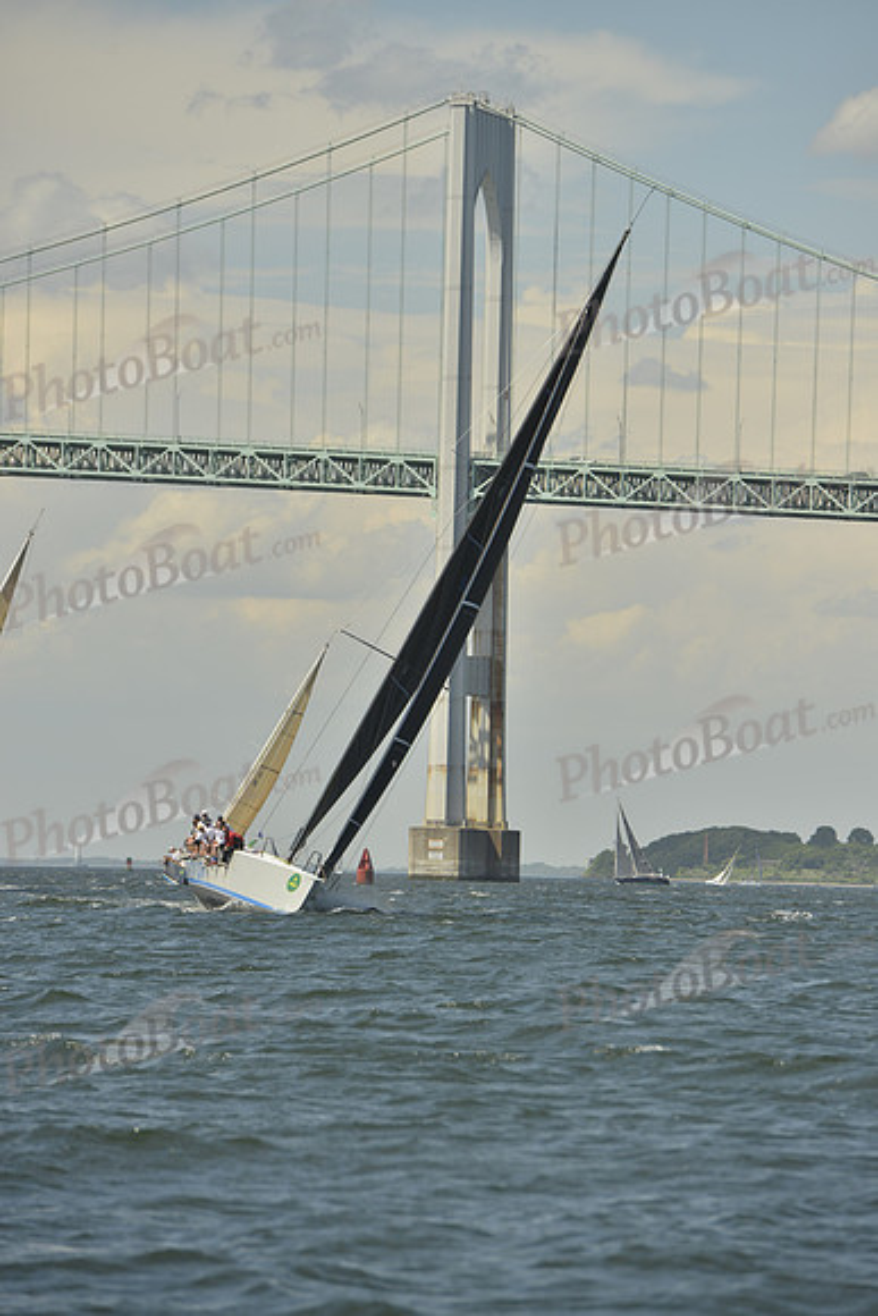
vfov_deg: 10.3
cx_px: 439
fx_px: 7312
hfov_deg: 6.9
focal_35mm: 200
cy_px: 658
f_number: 8
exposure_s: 1/1600
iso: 280
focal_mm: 200
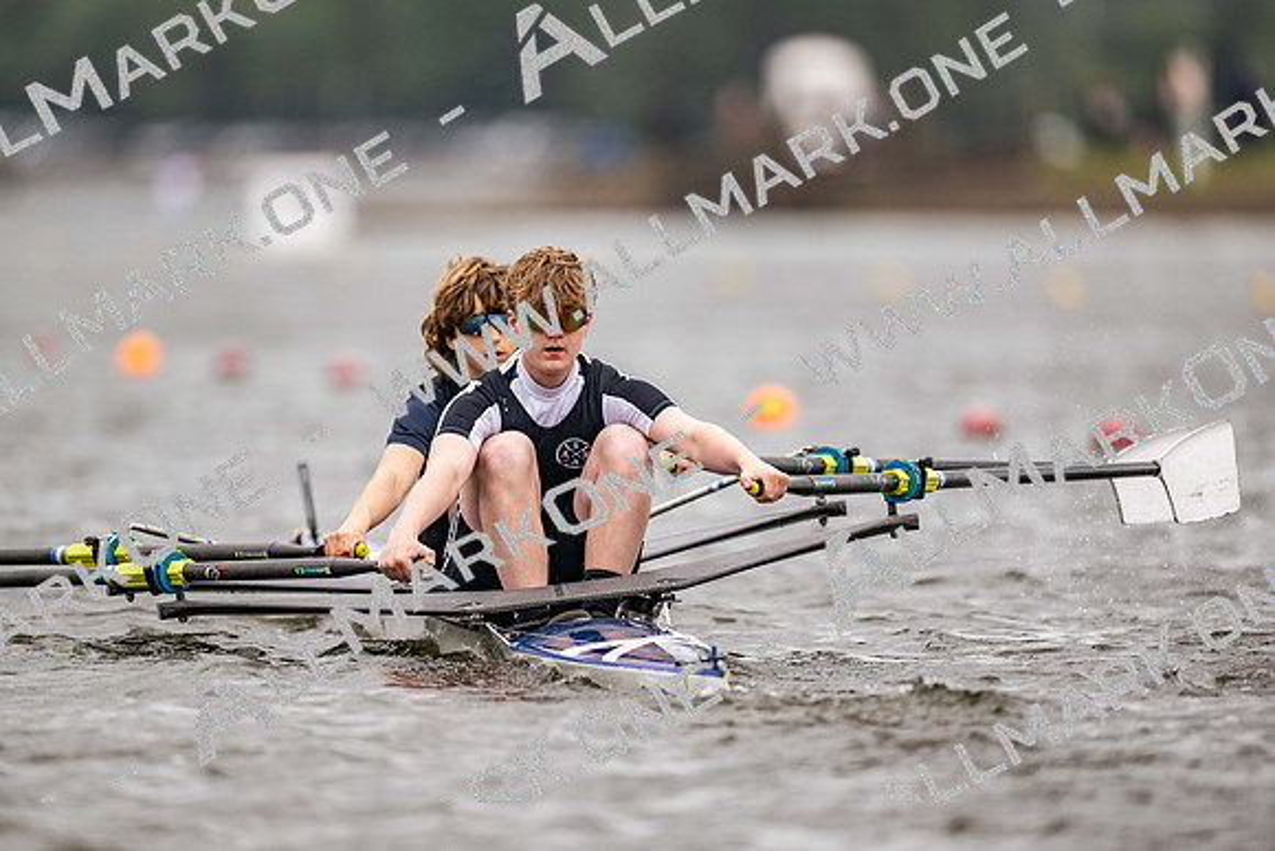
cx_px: 638
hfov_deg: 3.4
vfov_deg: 2.3
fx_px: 21254
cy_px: 426
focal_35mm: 600
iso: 320
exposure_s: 1/2500
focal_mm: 600
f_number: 4
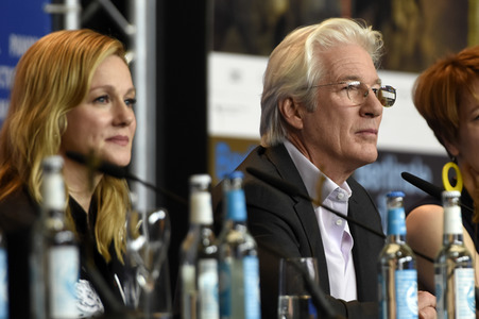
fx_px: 3989
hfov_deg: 6.9
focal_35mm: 300
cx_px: 240
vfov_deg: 4.6
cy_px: 160
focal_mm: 200
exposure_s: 1/320
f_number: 3.2
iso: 800
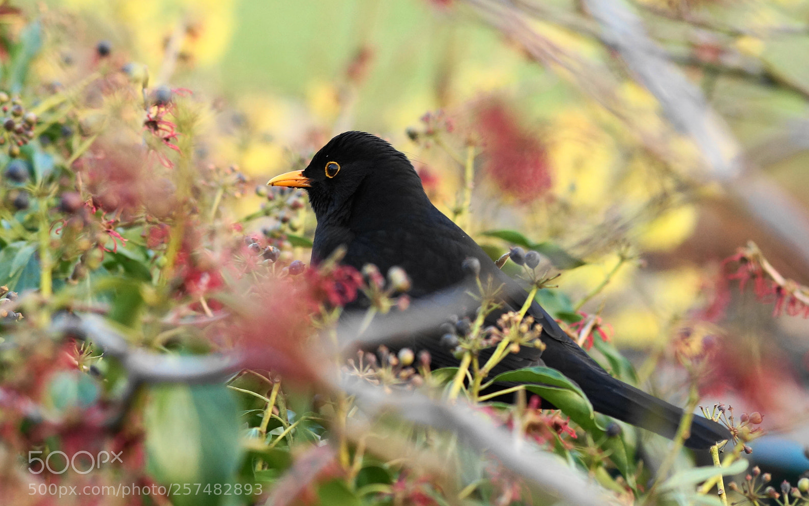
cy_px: 258
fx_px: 3561
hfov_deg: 13.0
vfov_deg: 8.1
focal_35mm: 162
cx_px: 403
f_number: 4.5
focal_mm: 105
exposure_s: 1/125
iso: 400
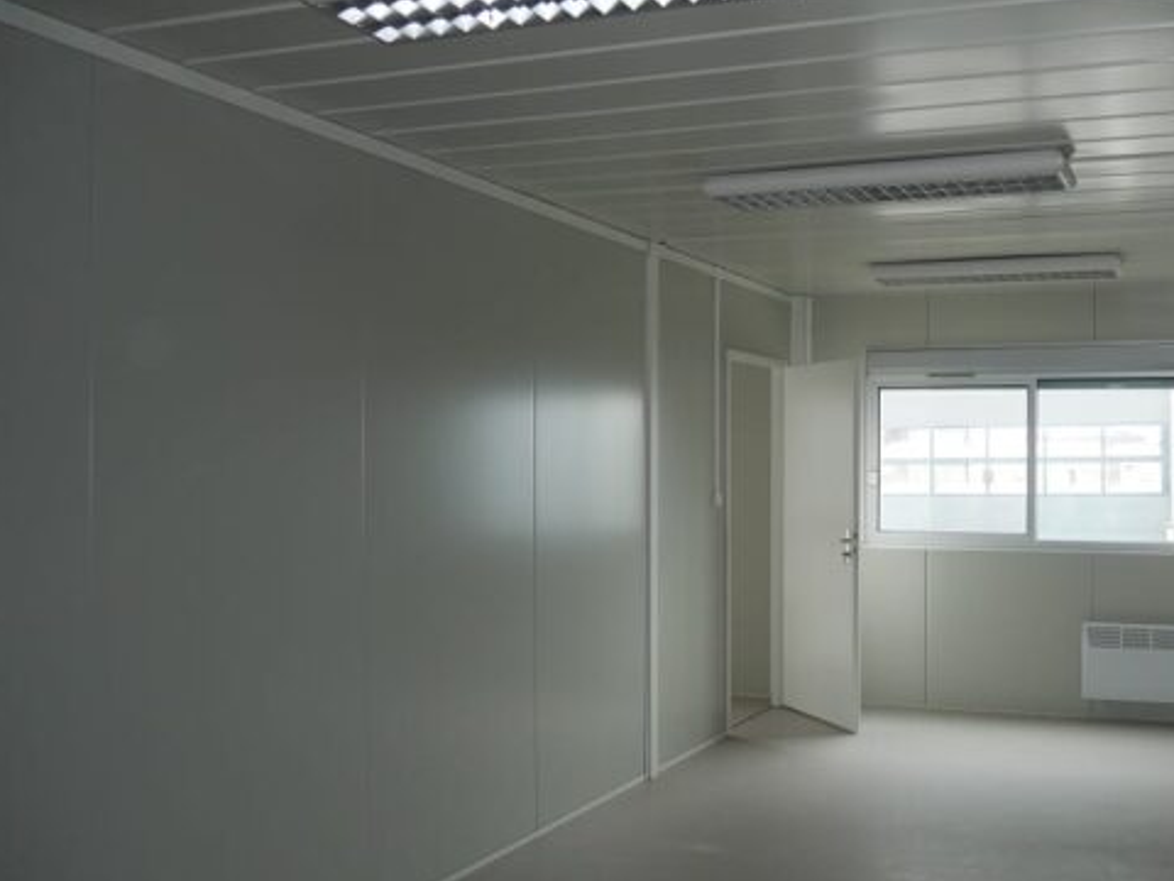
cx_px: 841
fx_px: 1187
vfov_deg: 40.7
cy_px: 474
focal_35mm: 35
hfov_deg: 51.0
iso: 200
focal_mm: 12
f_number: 3.5
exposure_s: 1/50
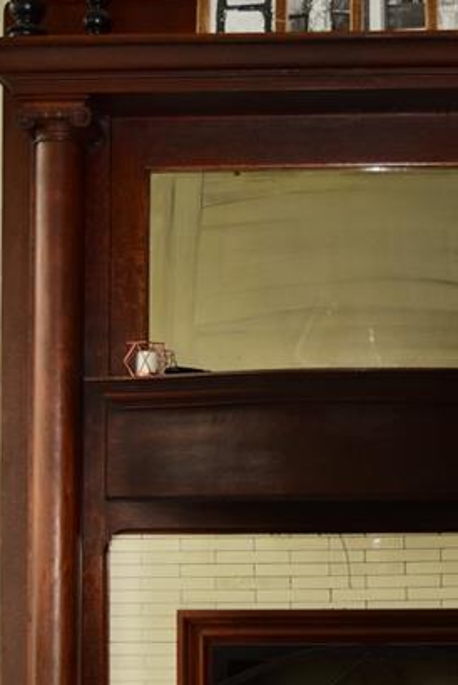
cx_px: 379
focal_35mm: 73
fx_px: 1391
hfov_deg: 18.5
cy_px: 476
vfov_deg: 27.5
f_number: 4.2
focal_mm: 26
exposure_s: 1/80
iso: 500
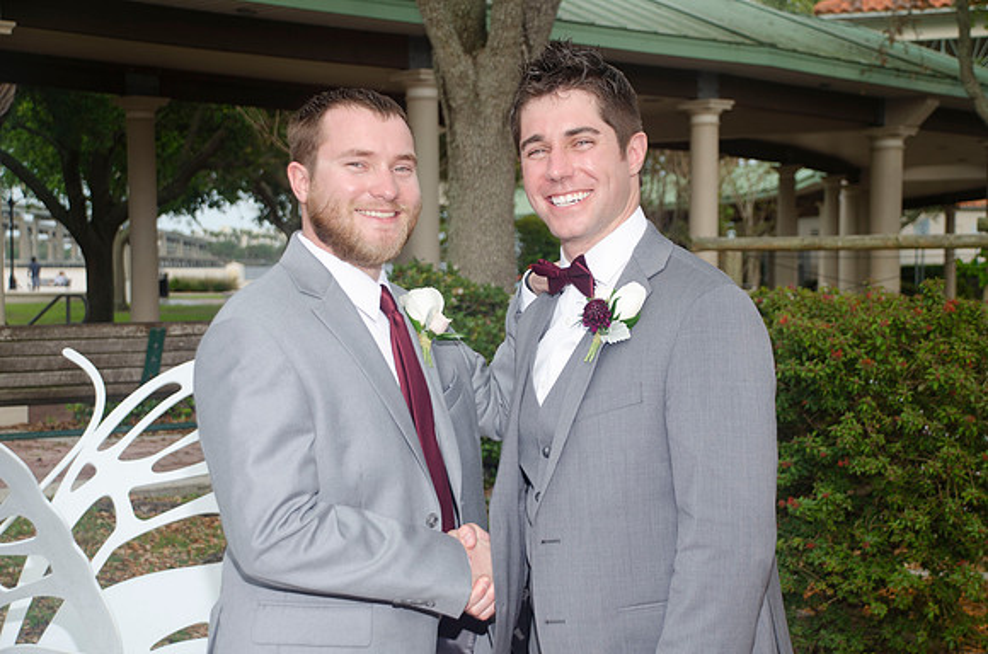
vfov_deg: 18.8
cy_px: 327
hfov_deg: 28.1
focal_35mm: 72
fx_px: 1972
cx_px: 494
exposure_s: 1/250
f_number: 5.6
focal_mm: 48
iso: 100
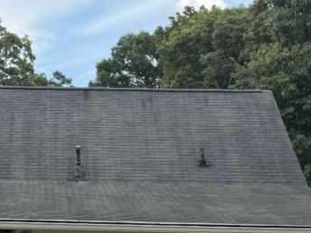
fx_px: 745
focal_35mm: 83
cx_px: 66
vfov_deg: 17.7
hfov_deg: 23.3
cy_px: 167
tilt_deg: +4.2
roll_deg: -1.4
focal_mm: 6.76
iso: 80
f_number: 1.78
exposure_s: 1/3279
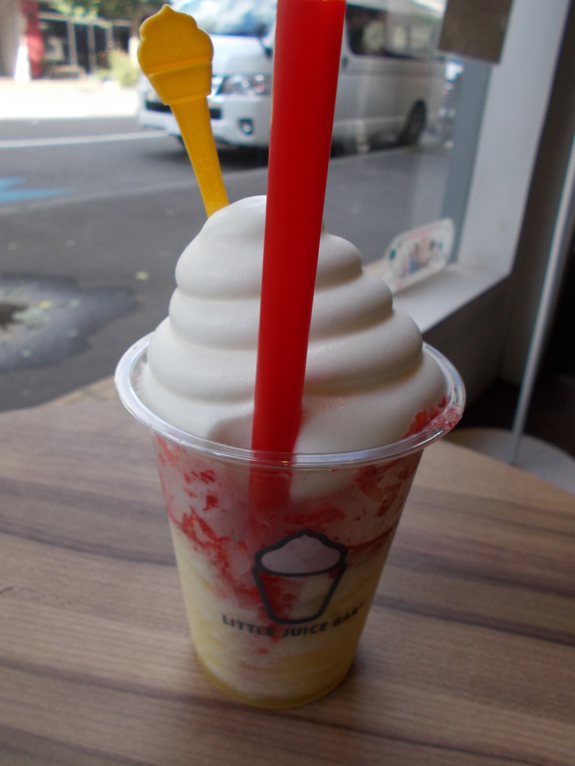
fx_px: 664
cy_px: 383
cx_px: 288
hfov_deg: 46.8
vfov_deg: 60.0
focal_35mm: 30
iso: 160
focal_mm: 5.3
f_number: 3.4
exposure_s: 1/250
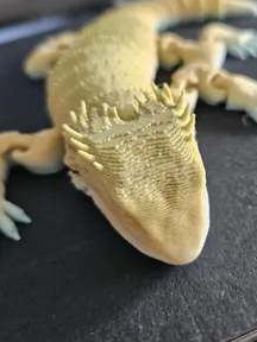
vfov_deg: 56.5
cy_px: 144
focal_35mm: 32
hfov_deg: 43.9
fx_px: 317
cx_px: 158
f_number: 1.8
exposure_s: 1/100
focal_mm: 5.4
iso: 400
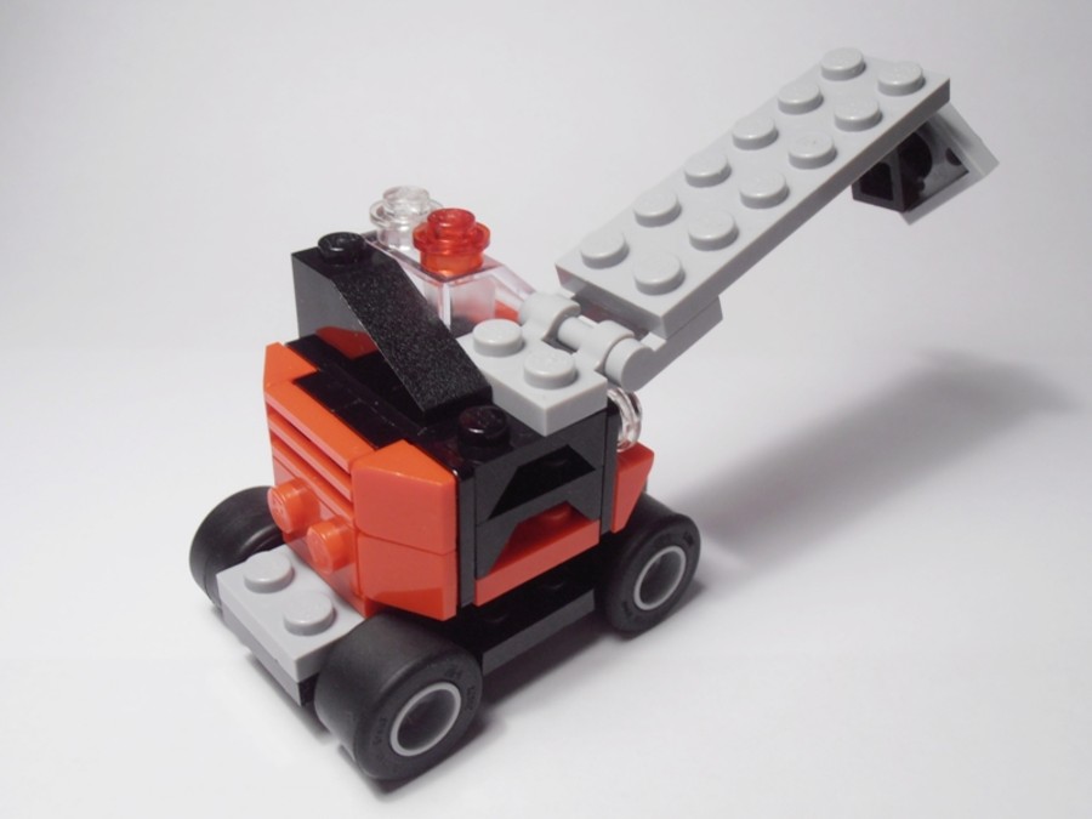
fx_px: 1167
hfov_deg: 50.1
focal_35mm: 37
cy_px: 410
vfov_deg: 38.7
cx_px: 546
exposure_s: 1/50
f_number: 3.9
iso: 100
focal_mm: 6.61
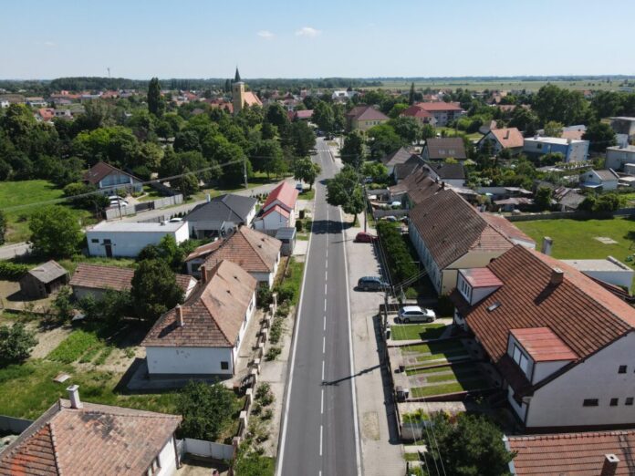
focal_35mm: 24
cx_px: 318
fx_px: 440
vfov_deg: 56.8
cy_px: 238
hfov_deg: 71.6
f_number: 2.8
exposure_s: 1/640
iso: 100
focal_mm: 4.5
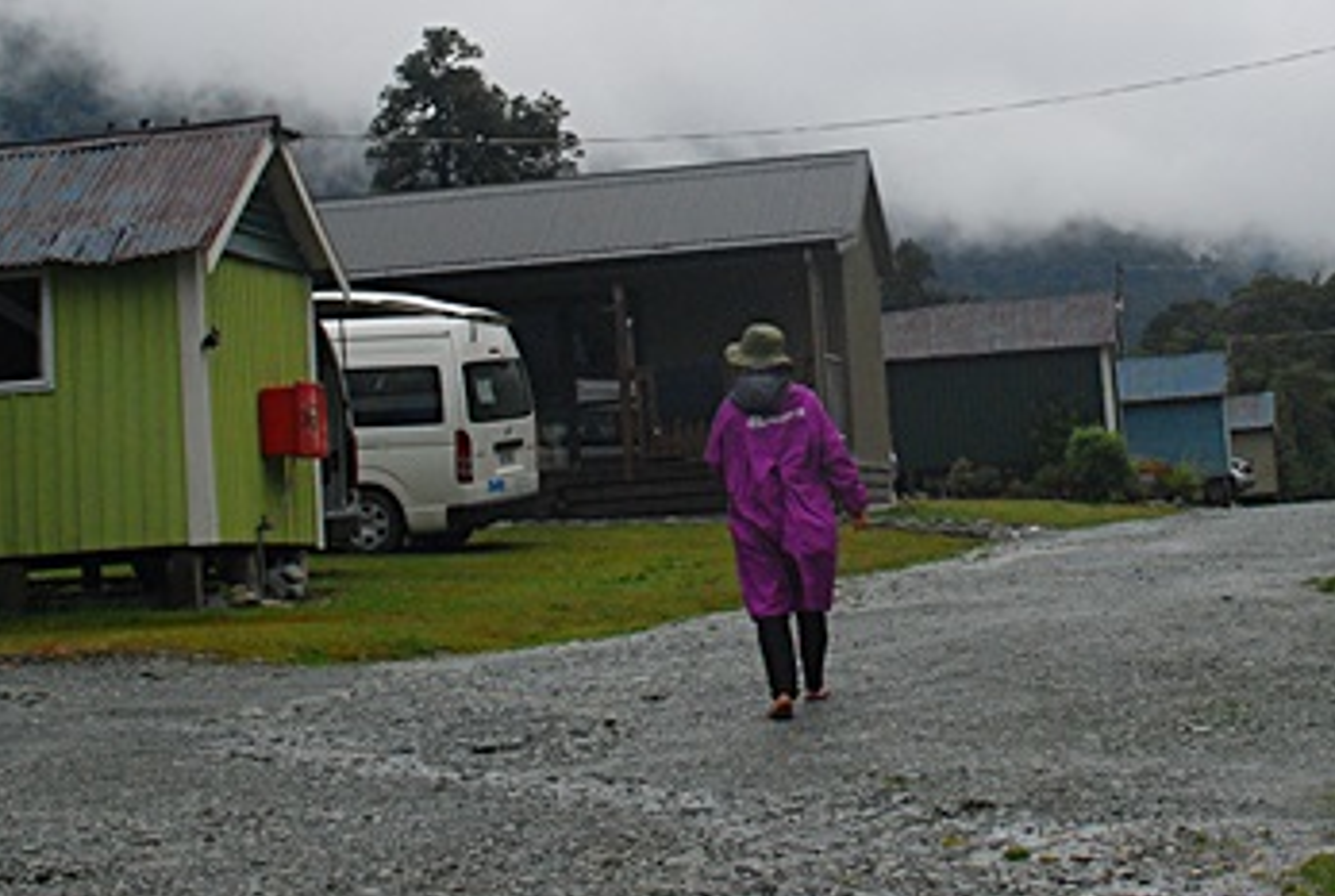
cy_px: 131
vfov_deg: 17.8
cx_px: 819
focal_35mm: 76
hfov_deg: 26.5
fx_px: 2824
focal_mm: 22
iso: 400
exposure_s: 1/1600
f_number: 6.3
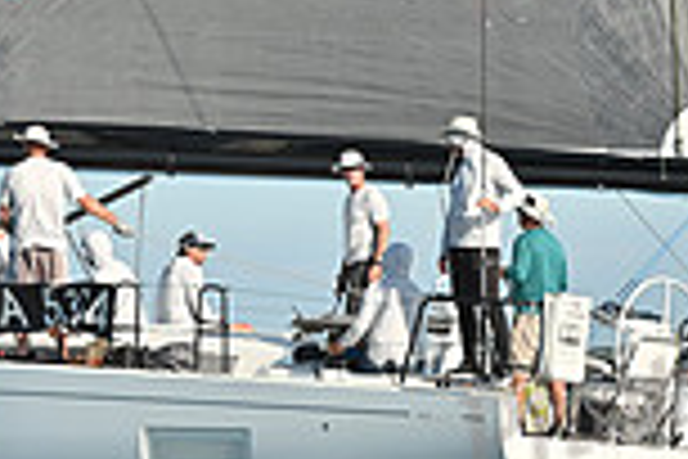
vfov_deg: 4.3
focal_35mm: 322
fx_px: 6153
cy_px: 196
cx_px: 229
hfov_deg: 6.4
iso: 320
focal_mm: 85
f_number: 7.1
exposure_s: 1/1250
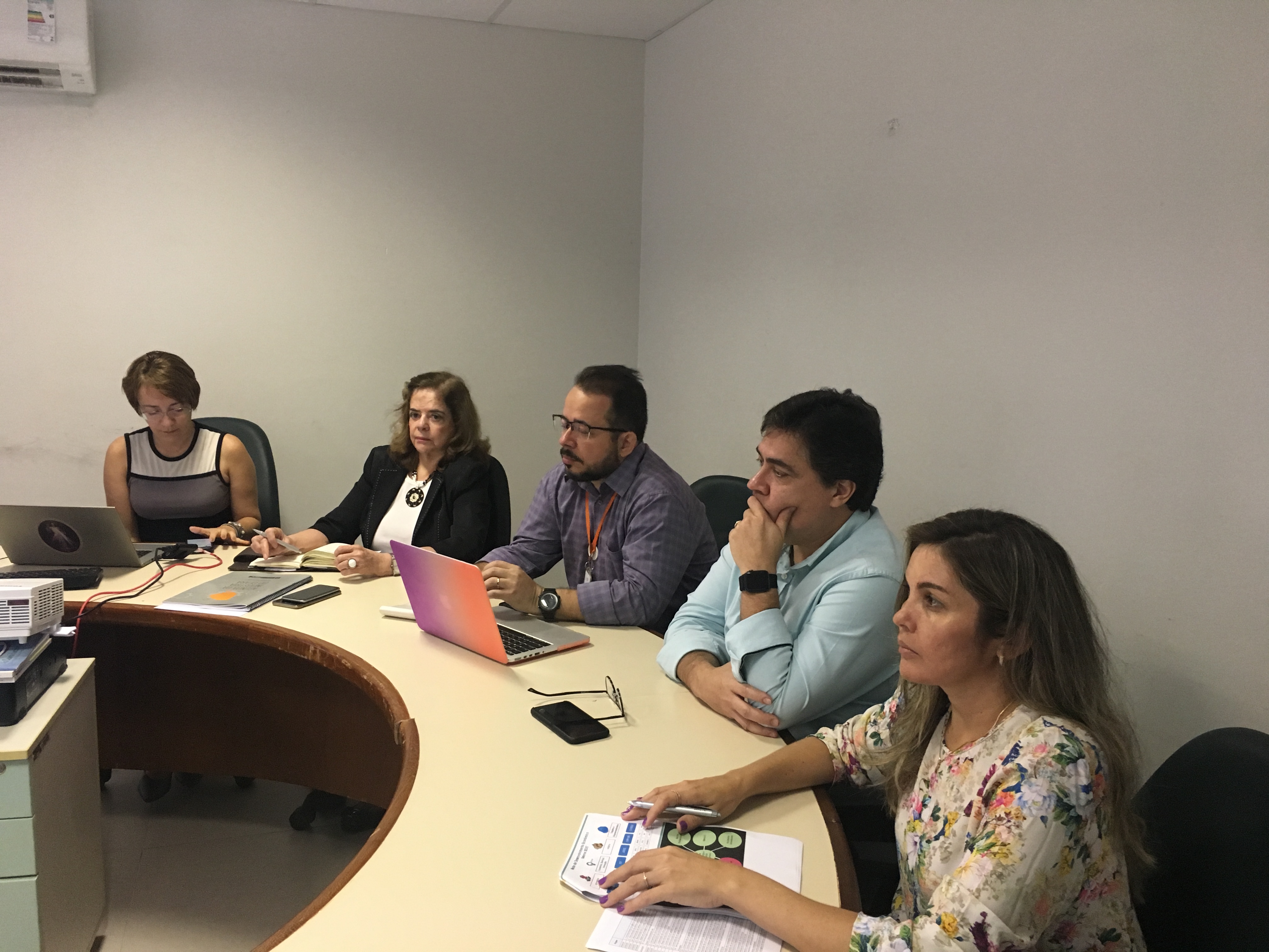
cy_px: 476
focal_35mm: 29
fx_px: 1063
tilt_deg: -9.9
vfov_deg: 48.2
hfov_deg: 61.7
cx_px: 634
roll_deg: -2.9
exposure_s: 1/30
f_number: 2.2
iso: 160
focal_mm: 4.15
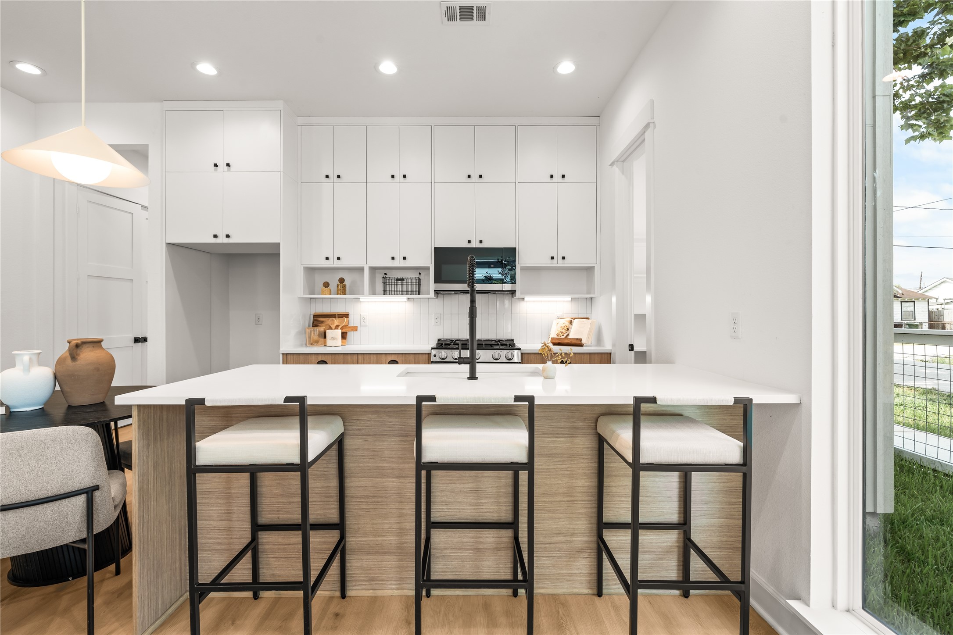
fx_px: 424
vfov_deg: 73.7
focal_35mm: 16
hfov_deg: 96.7
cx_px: 476
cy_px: 318
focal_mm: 16
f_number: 9
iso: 200
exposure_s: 1/1.67
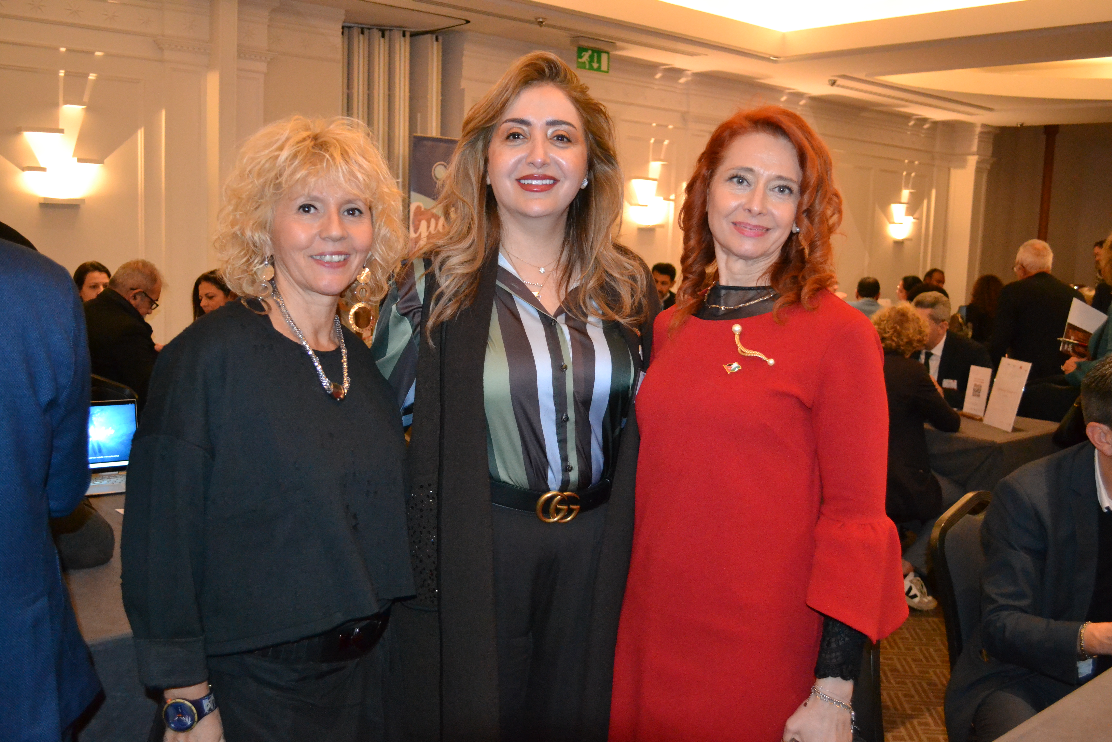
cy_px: 371
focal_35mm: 33
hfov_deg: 57.2
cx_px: 556
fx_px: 1019
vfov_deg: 40.0
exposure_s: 1/160
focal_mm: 22
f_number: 4
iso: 3200
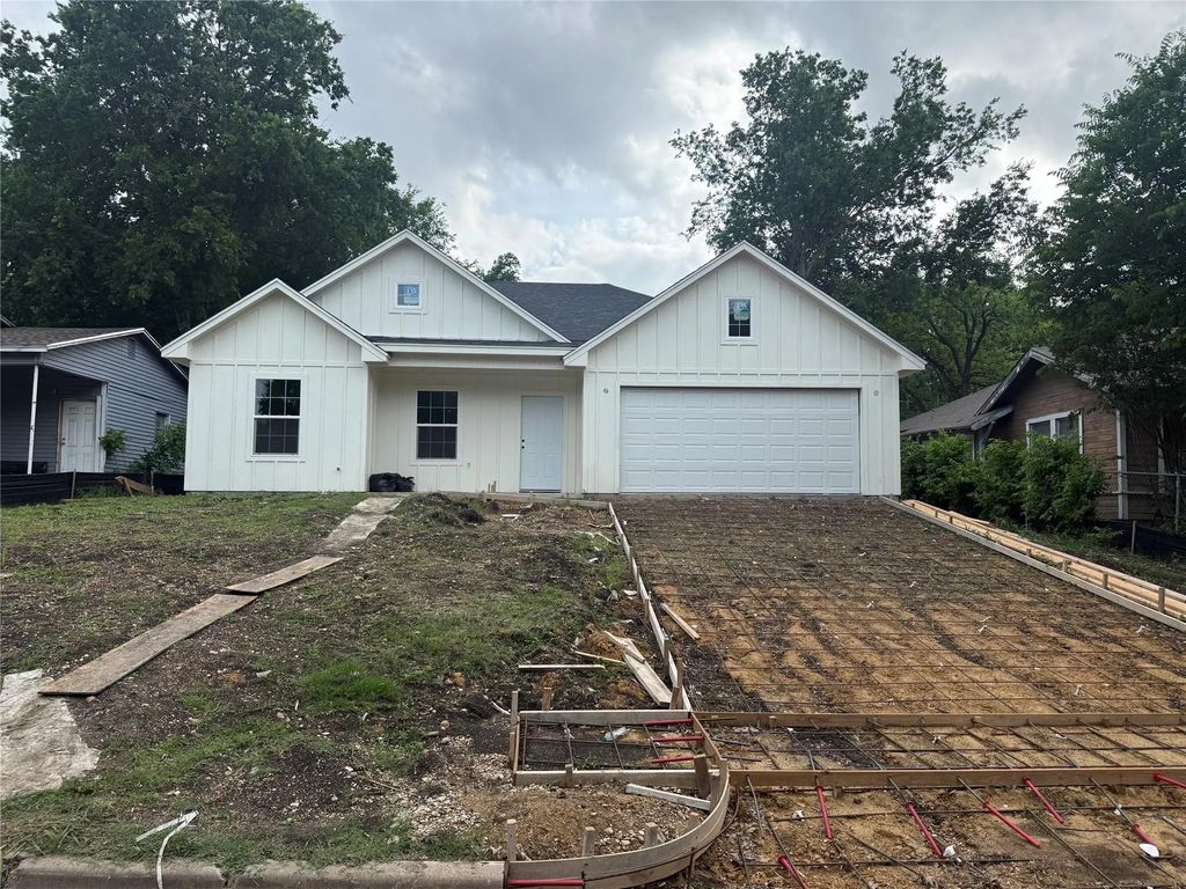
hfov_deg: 71.6
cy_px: 444
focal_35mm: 24
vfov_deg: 56.8
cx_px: 593
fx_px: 822
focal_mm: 6.76
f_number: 1.78
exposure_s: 1/3953
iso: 100
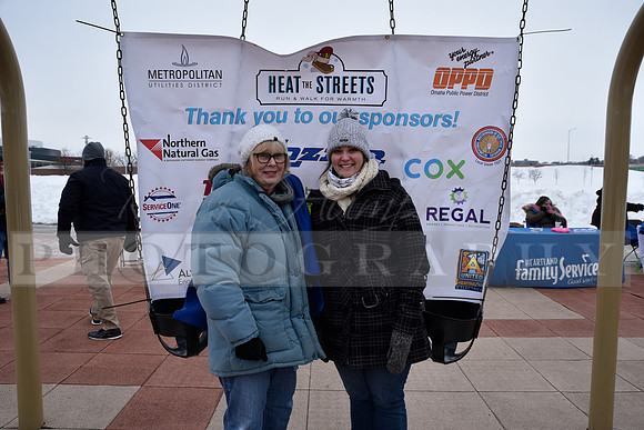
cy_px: 215
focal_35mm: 29
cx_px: 322
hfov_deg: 63.6
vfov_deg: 45.0
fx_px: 519
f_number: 7.1
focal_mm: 29
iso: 400
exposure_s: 1/200
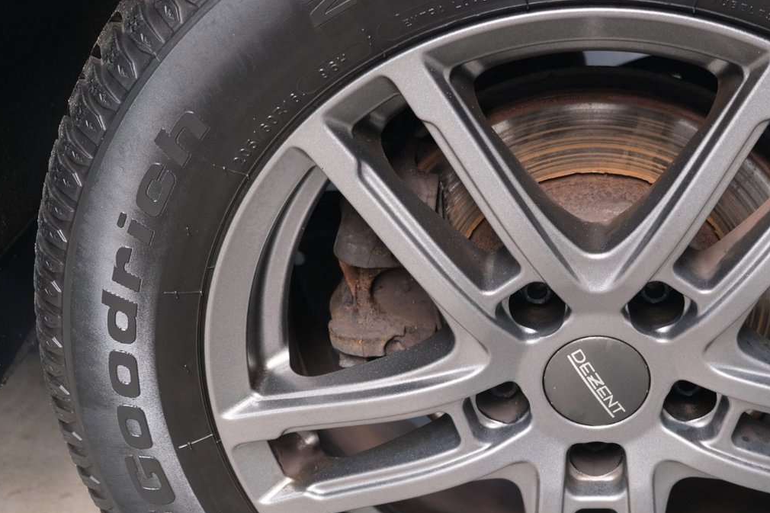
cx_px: 564
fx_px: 1625
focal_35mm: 76
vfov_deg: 17.9
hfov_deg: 26.4
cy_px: 266
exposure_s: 1/38
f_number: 3.2
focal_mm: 26.5
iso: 320
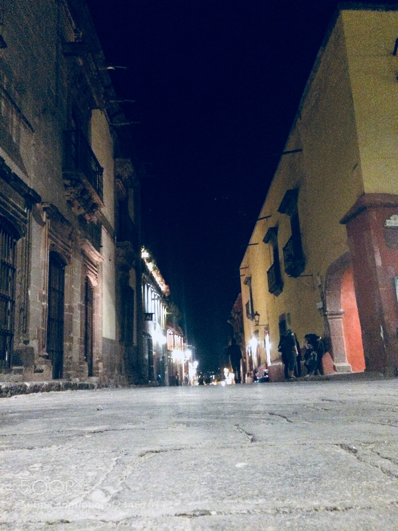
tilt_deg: +11.0
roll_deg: +2.7
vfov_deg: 61.7
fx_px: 445
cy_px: 266
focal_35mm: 29
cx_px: 199
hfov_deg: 48.2
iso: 2000
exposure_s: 1/15
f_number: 2.2
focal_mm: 4.15
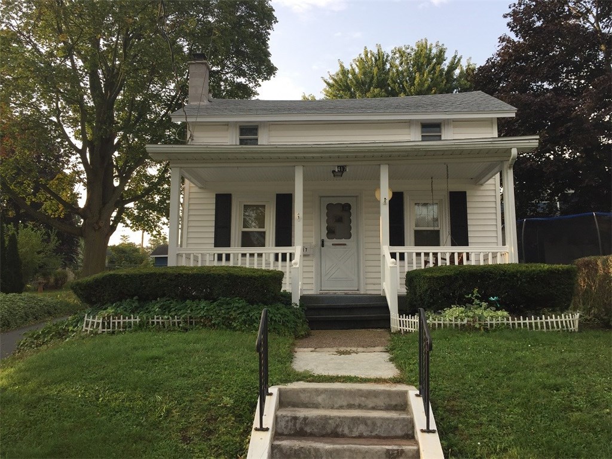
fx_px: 513
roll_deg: -1.4
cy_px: 230
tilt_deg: +7.7
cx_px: 306
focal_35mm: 29
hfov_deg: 61.7
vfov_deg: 48.2
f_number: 2.2
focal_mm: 4.15
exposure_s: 1/488
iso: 32
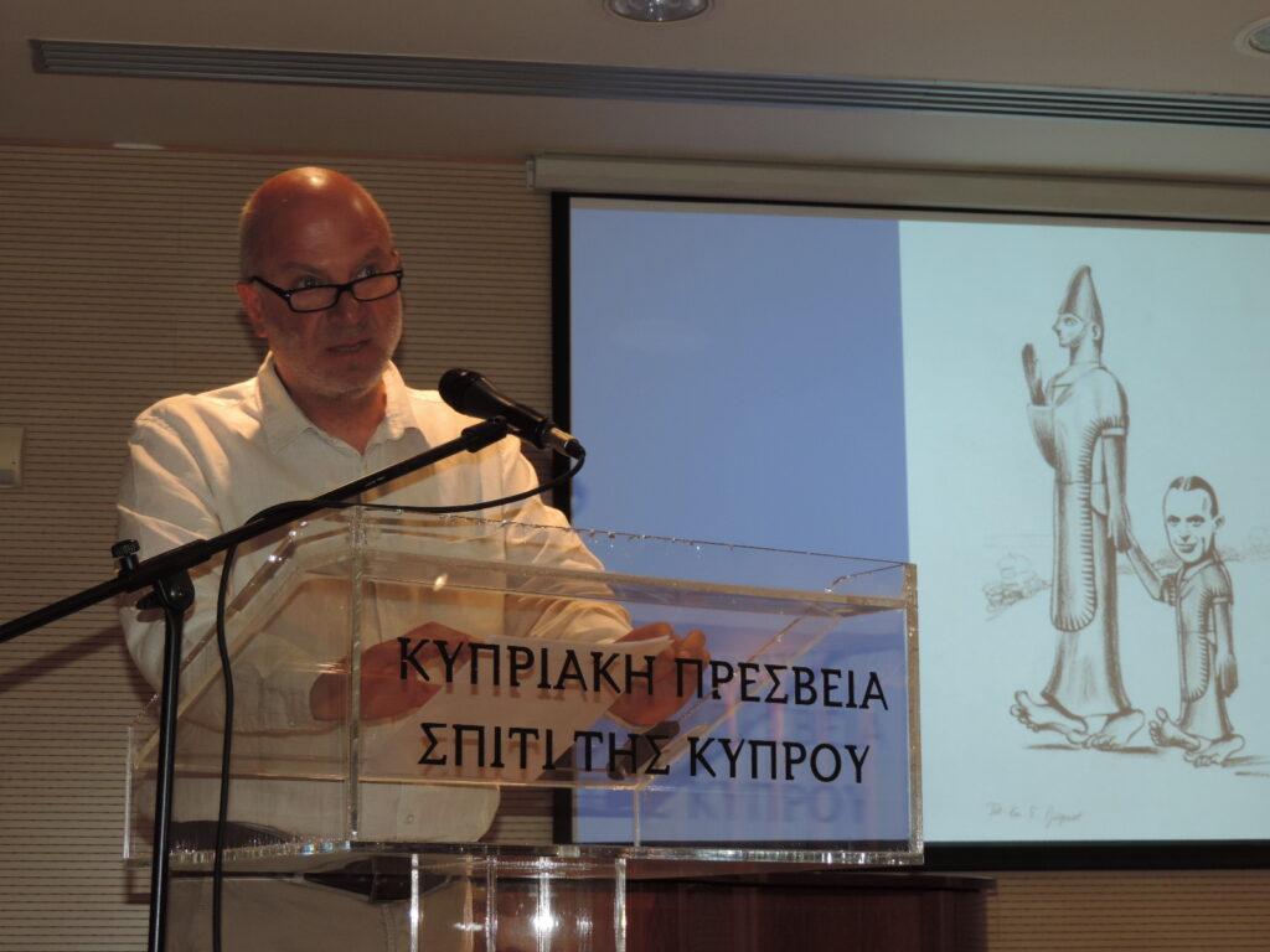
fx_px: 2568
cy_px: 476
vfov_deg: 21.0
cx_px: 635
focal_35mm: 70
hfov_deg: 27.8
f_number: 3.9
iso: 200
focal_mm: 12.4
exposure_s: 1/40
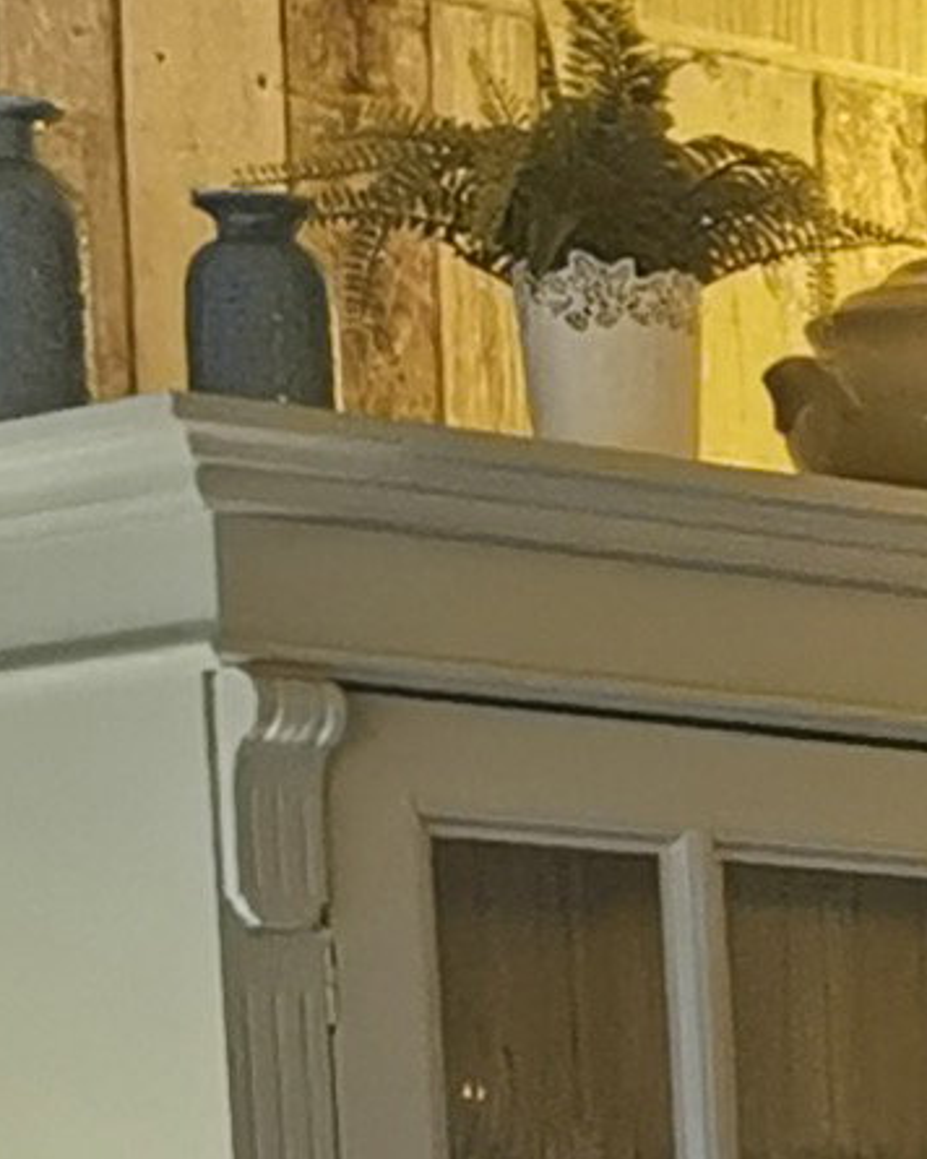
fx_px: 7408
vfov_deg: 8.5
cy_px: 2367
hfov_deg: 6.2
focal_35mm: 216
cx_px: 3471
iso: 200
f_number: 1.6
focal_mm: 5.56
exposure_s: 5
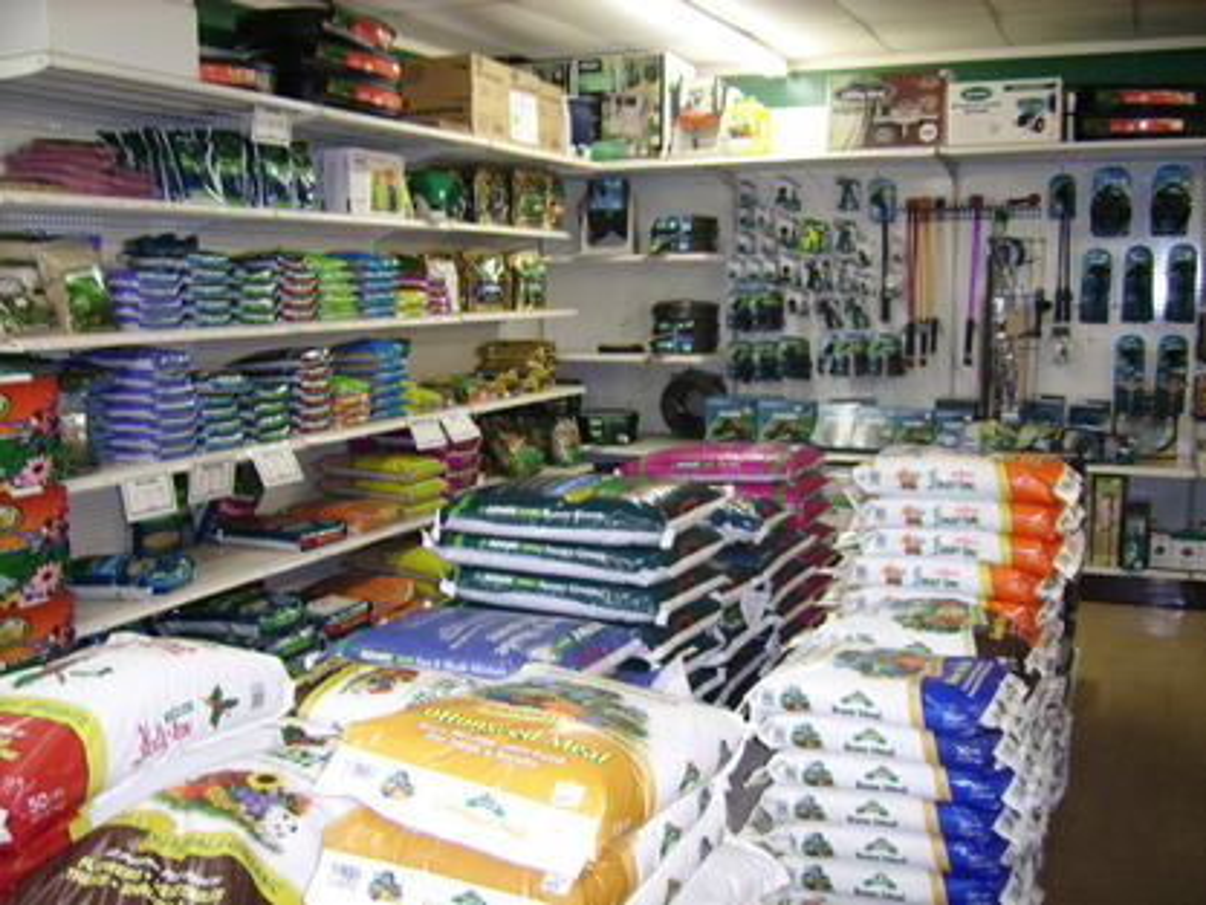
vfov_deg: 40.7
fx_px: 1220
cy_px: 452
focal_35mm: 35
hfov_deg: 52.6
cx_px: 603
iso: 154
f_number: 2.8
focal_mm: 5.95
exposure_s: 1/30
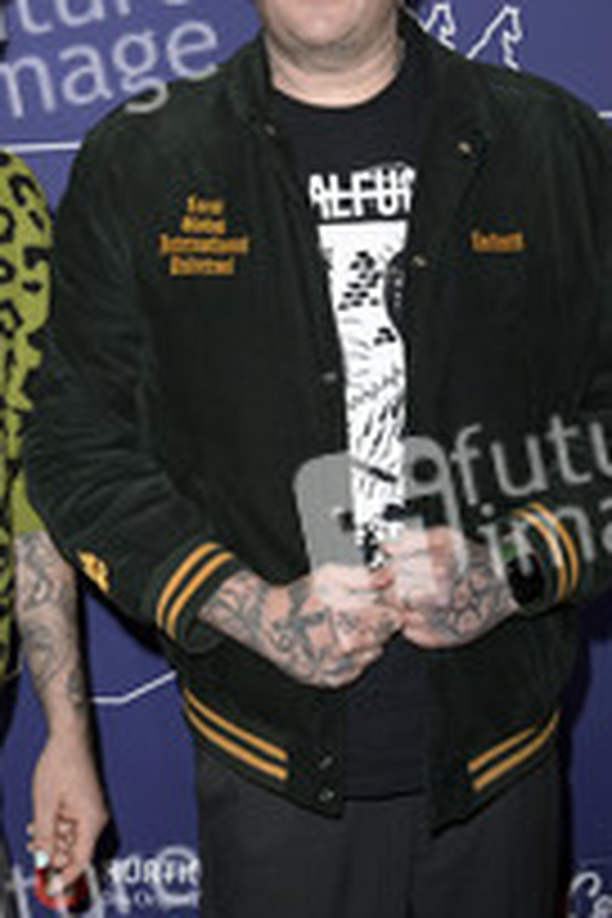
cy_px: 279
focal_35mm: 94
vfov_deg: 21.6
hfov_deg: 14.5
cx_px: 117
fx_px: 2397
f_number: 5.6
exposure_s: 1/200
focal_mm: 48
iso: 500
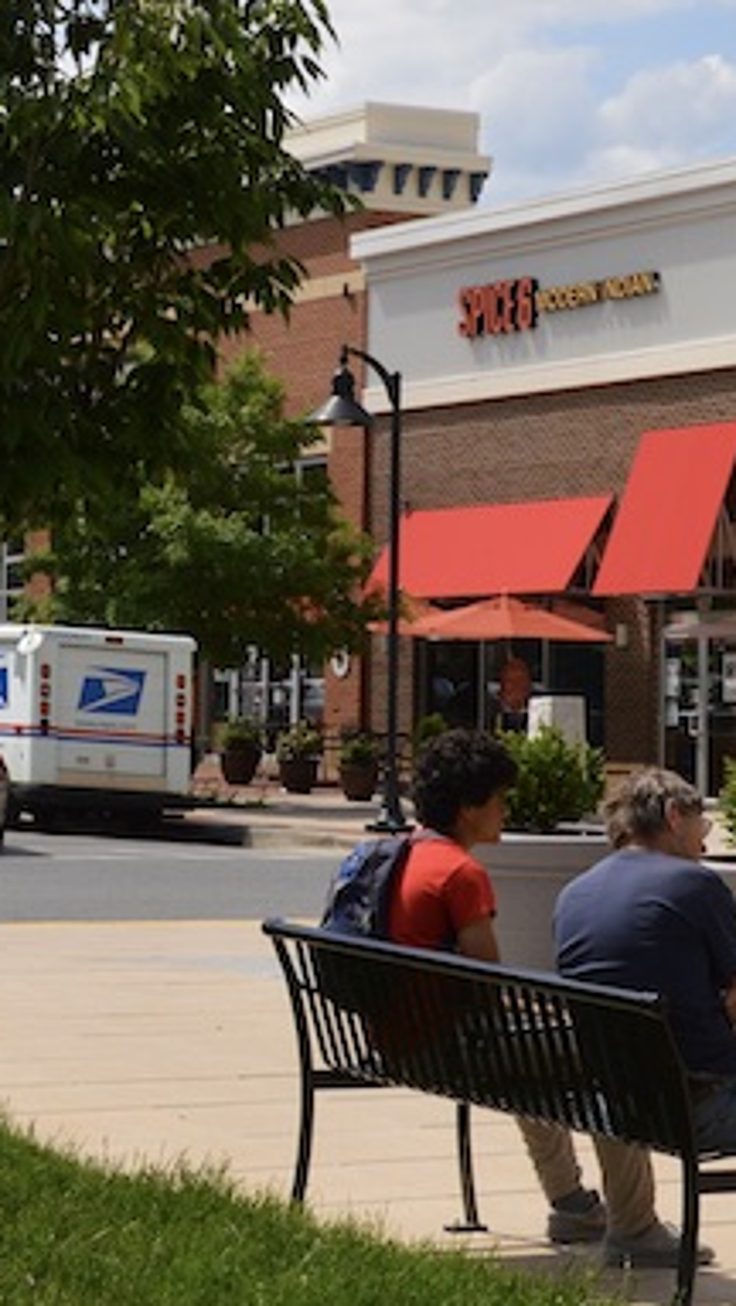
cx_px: 198
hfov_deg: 10.3
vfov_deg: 18.1
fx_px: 4086
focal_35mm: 118
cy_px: 406
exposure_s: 1/320
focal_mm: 24
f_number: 9
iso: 100
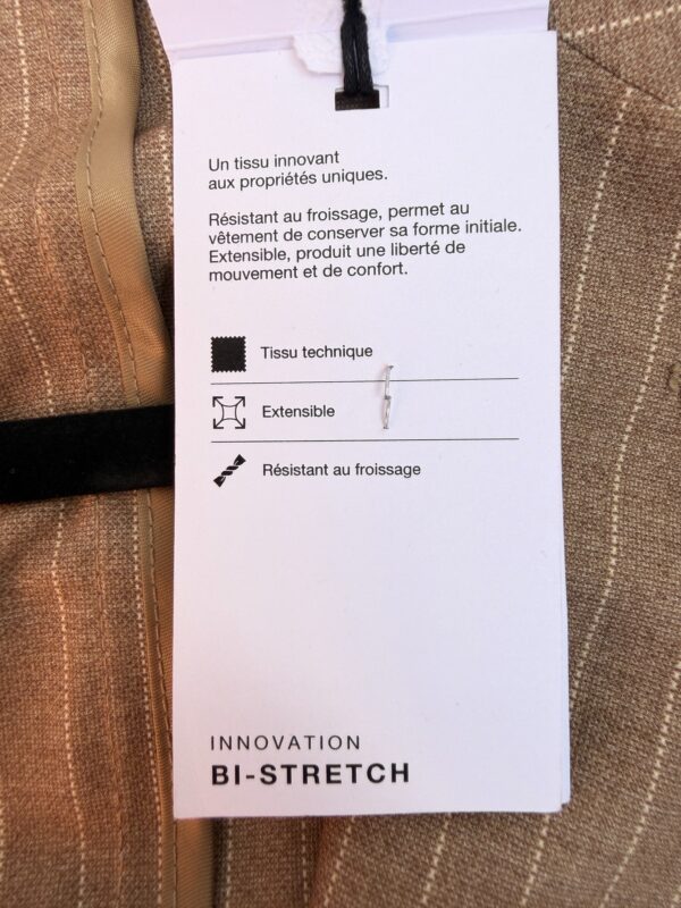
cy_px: 454
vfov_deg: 71.6
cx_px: 340
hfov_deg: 56.8
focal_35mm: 24
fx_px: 630
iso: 40
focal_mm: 2.22
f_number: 2.2
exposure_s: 1/121
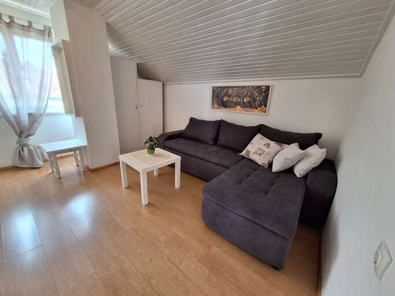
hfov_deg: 106.2
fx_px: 148
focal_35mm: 13
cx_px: 198
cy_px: 148
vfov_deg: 89.9
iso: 100
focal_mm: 1.74
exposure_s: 1/50
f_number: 2.2
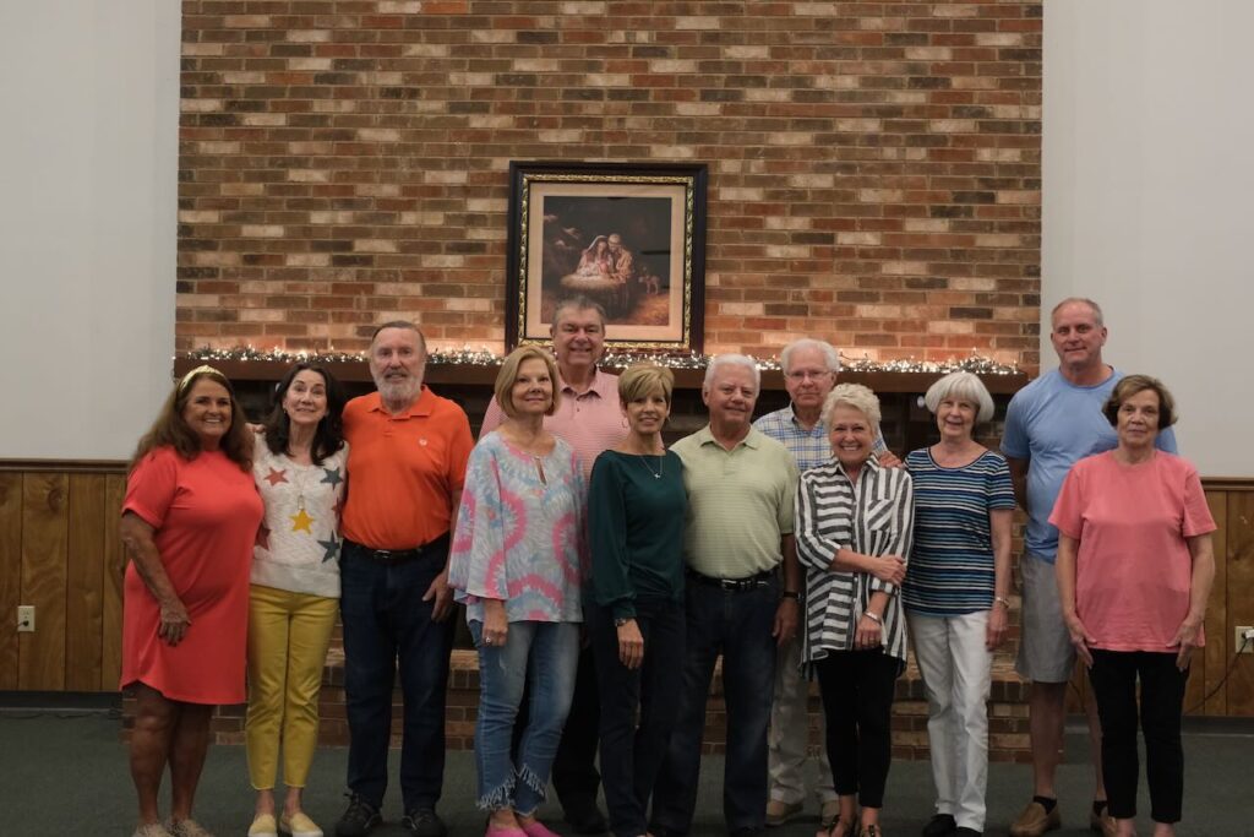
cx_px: 627
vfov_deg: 25.5
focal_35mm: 53
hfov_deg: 37.5
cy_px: 418
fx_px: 1846
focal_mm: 35
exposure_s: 1/80
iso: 1600
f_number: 2.8
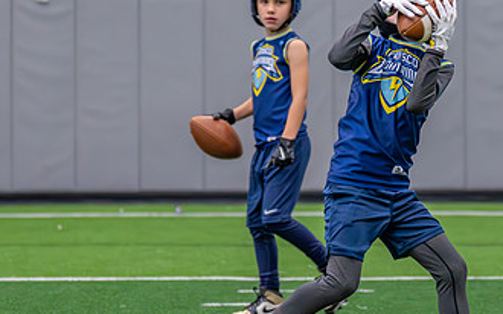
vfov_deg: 6.6
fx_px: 2713
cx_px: 408
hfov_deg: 10.6
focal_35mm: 198
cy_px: 129
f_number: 2.8
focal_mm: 70
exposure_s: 1/1000
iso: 5000
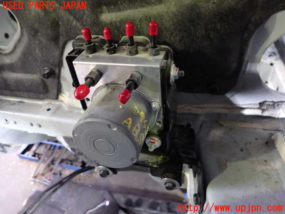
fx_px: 206
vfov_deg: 54.9
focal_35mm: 25
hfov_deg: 69.4
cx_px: 142
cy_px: 107
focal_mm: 4.5
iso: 800
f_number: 2
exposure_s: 1/20
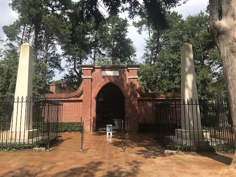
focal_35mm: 28
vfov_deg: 49.7
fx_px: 191
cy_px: 88
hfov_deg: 63.4
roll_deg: +1.0
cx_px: 118
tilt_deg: +8.1
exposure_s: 1/1429
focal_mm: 3.99
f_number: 1.8
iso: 20
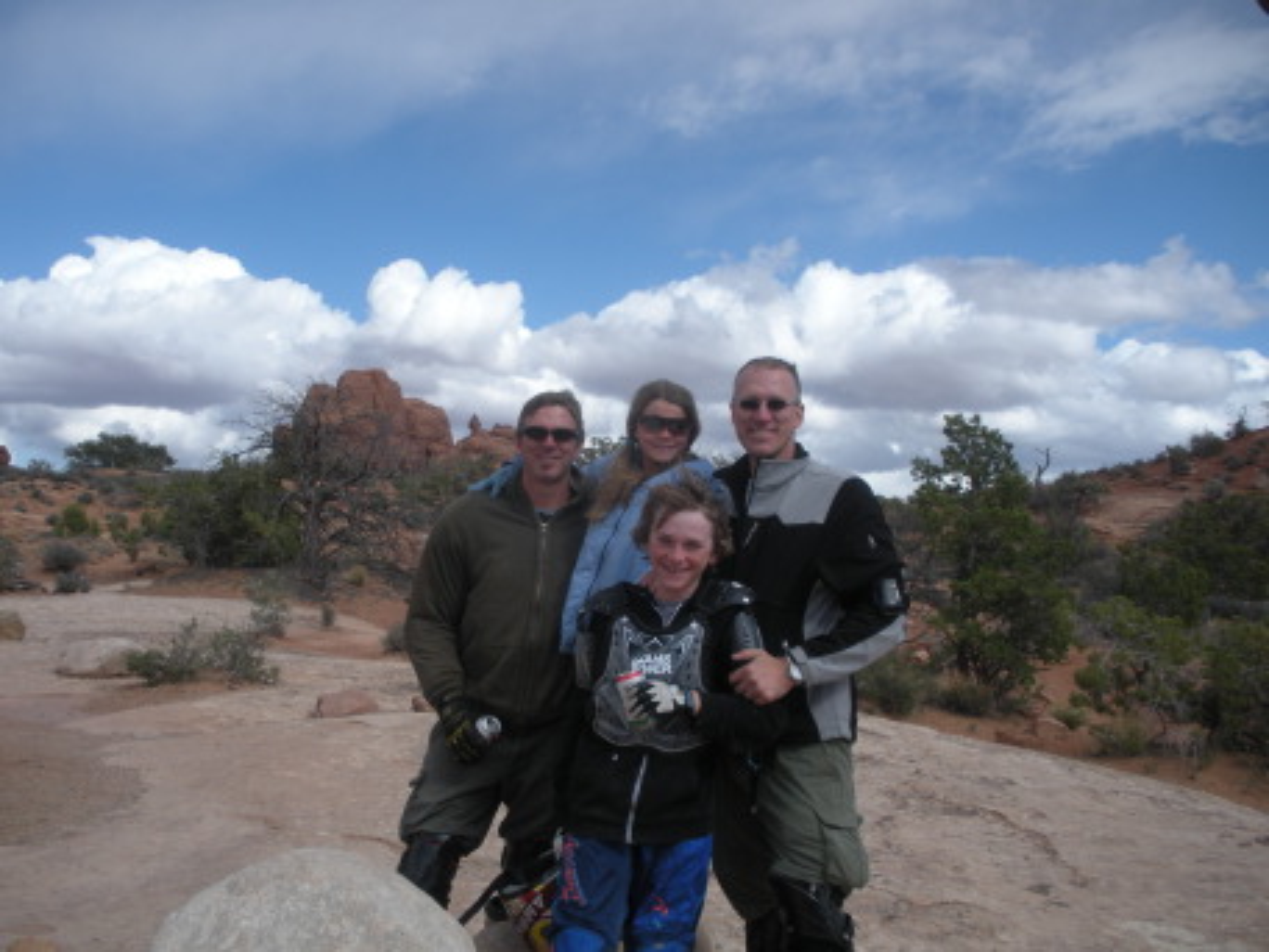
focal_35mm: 36
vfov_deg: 39.7
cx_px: 634
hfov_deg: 51.4
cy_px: 476
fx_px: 1320
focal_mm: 6.3
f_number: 3.5
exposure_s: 1/916
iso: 64
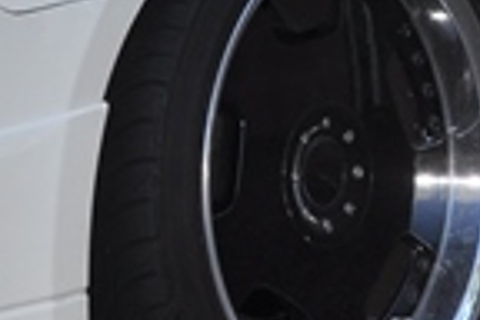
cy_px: -80
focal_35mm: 250
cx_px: 330
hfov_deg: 8.2
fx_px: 3333
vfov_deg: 5.5
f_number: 8
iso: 200
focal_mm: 24
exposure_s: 1/200
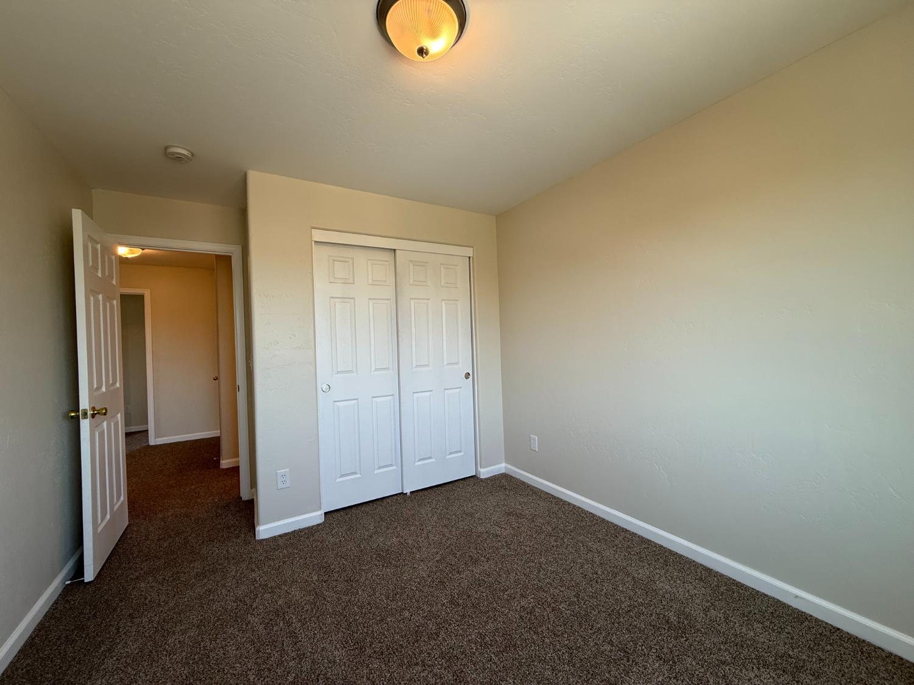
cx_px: 457
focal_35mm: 14
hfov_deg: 102.1
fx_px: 370
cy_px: 342
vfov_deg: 85.7
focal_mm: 2.22
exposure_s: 1/120
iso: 80
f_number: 2.2
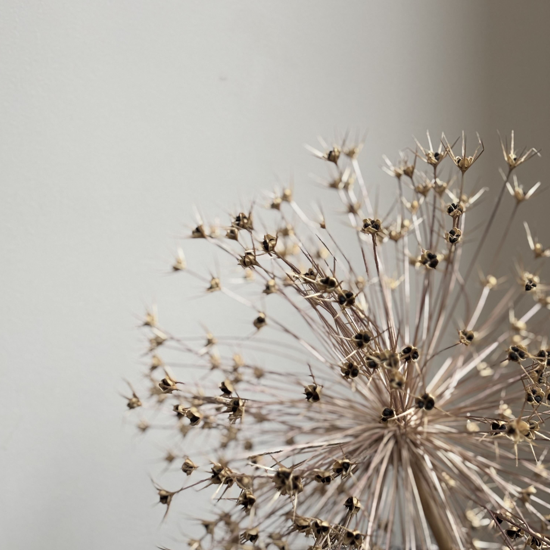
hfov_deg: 27.7
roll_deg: -0.5
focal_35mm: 62
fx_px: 1115
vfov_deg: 27.6
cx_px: 274
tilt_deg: +0.7
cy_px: 341
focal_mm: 5.96
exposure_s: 1/25
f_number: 1.6
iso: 320
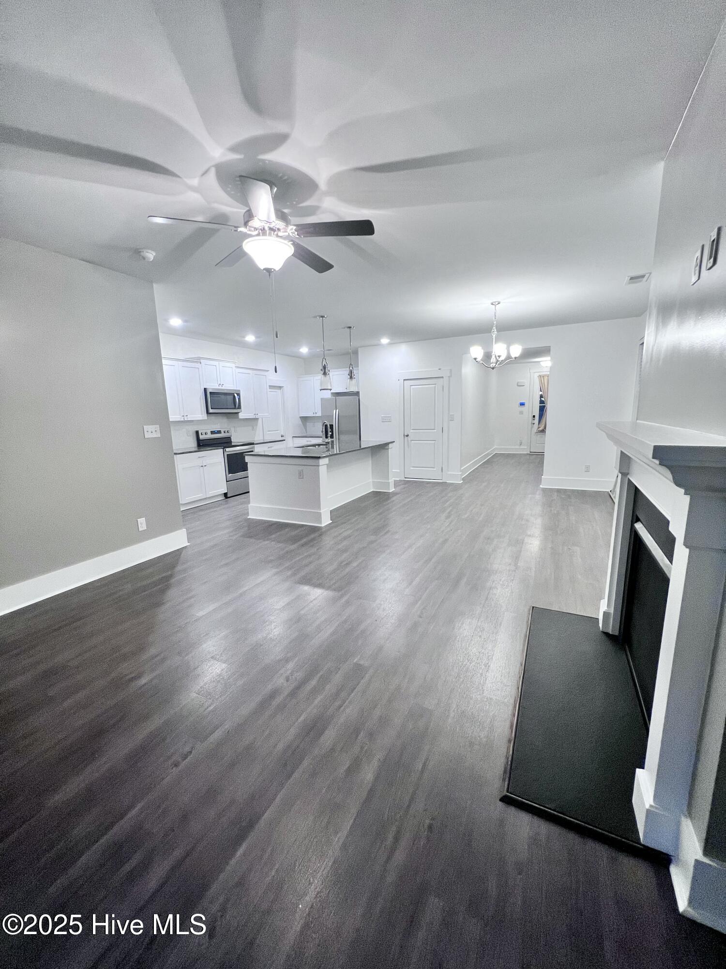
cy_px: 484
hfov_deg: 89.9
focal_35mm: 13
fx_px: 364
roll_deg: +1.8
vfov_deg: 106.2
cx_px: 363
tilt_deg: -9.9
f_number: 1.8
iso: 250
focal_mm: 1.57
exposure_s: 1/60
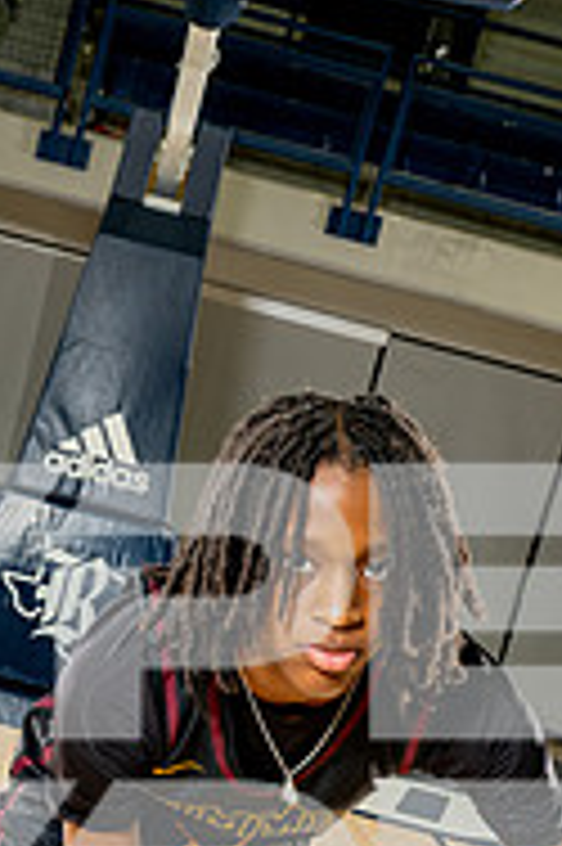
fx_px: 1689
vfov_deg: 26.0
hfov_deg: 18.4
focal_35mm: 72
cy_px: 922
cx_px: 13
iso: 640
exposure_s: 1/250
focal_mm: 30
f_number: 8
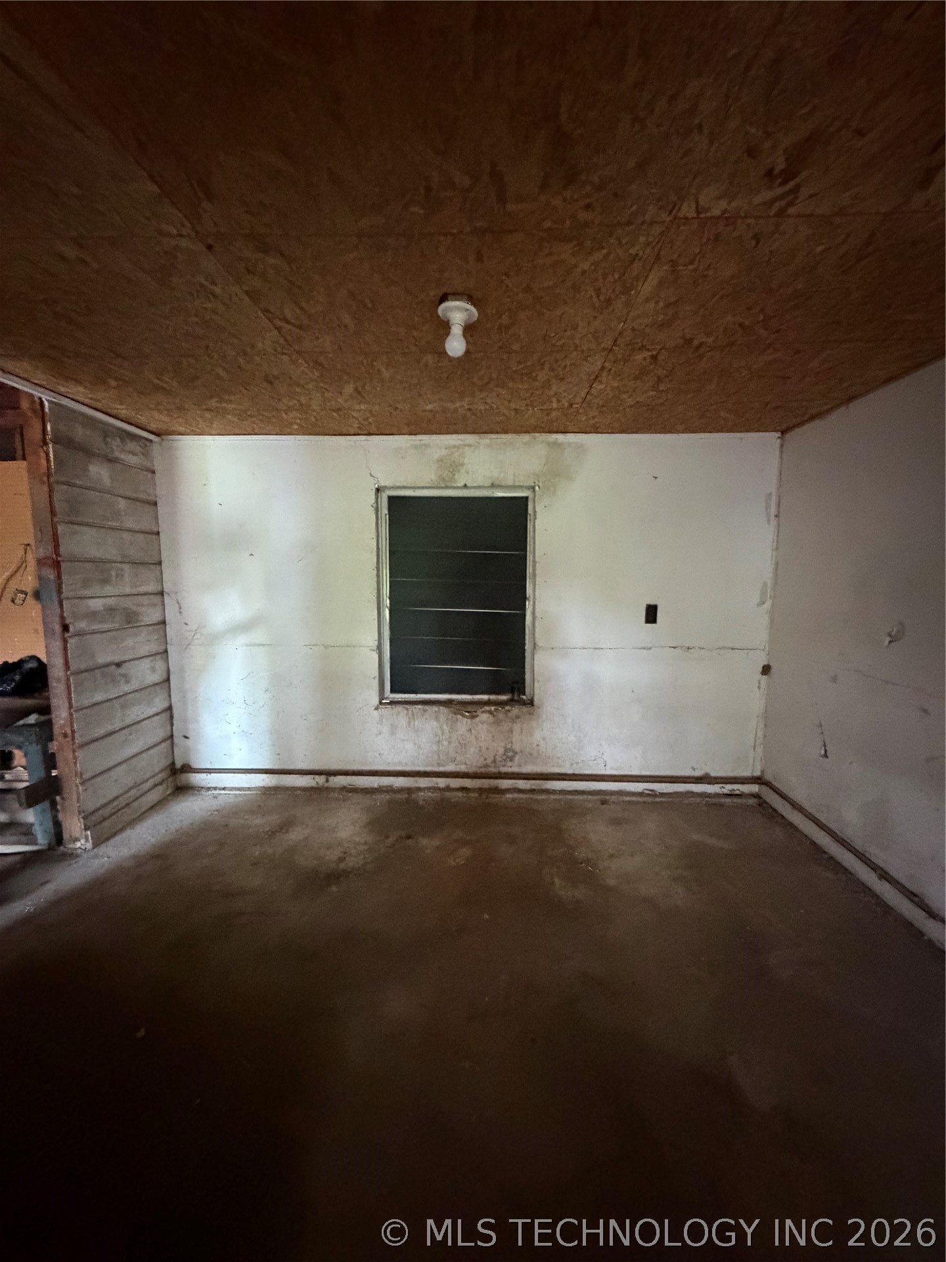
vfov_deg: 102.1
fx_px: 510
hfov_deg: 85.7
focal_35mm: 14
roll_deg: -1.2
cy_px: 631
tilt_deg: -6.1
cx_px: 473
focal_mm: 2.22
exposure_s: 1/37
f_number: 2.2
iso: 1600
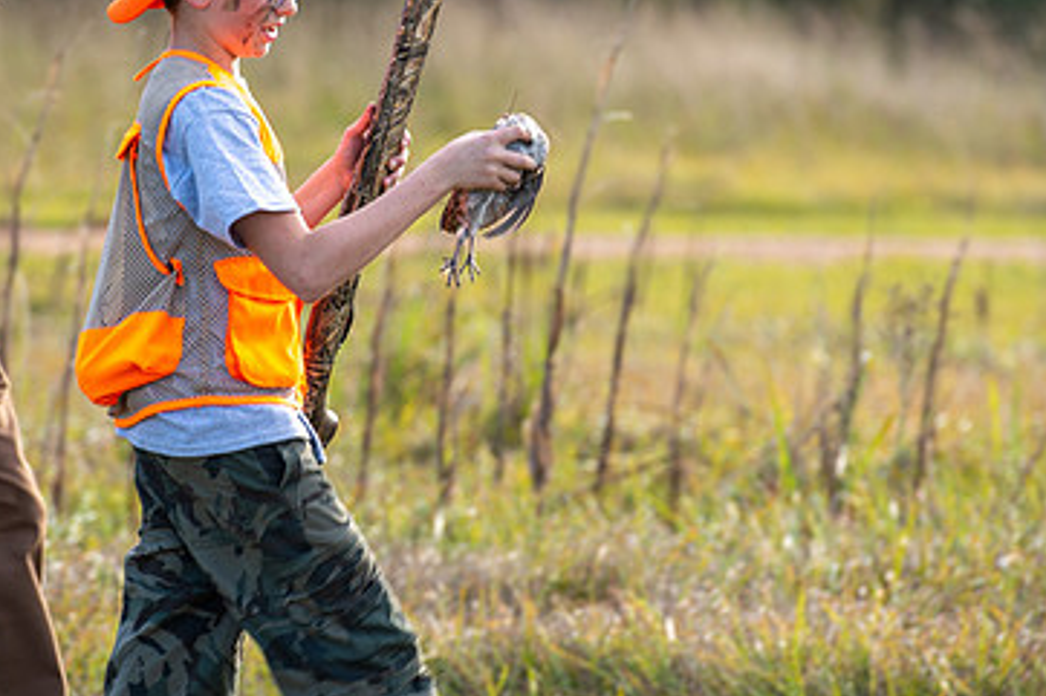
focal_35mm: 320
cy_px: 199
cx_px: 431
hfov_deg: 6.4
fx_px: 9293
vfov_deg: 4.3
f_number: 5.6
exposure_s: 1/200
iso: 100
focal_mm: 200
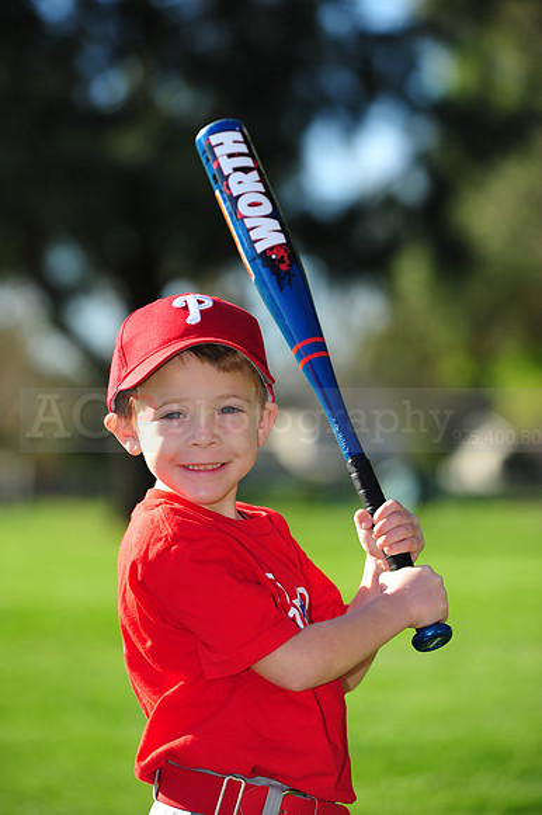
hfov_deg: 9.5
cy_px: 408
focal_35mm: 145
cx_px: 271
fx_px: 3278
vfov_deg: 14.2
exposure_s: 1/800
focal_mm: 145
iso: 200
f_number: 4.5
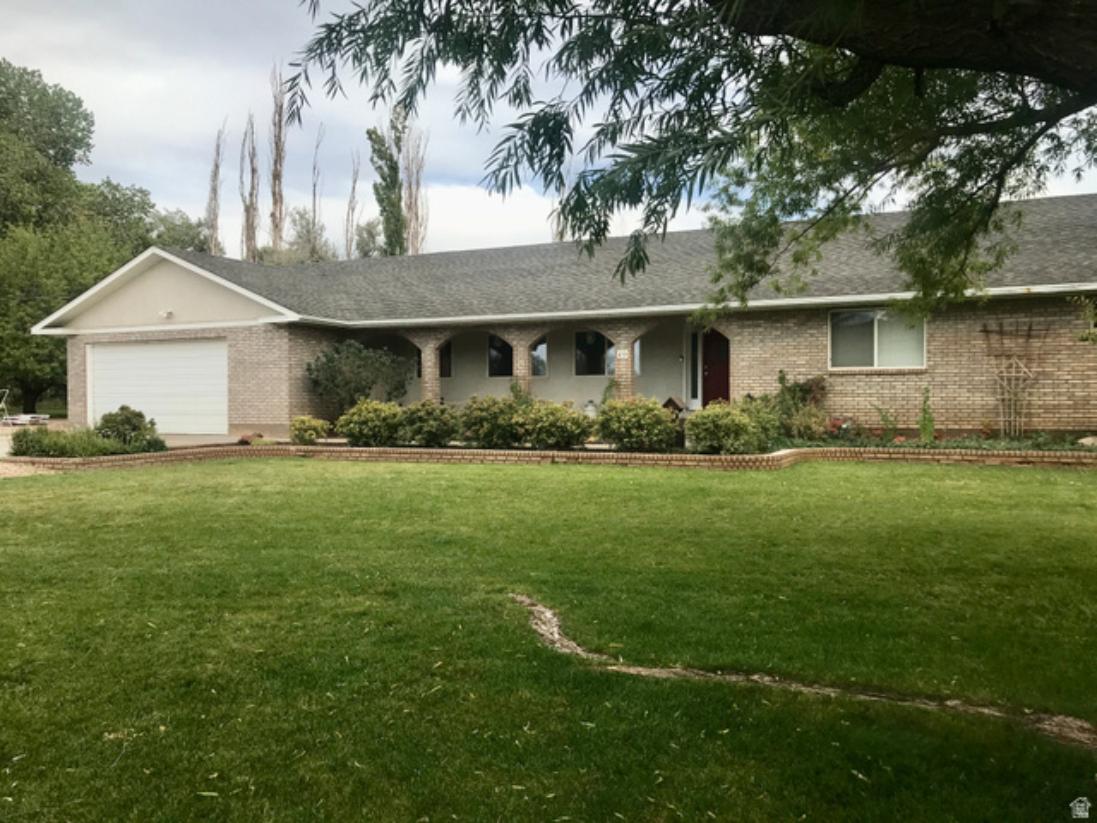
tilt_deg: -0.6
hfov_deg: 63.4
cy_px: 412
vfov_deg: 49.7
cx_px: 548
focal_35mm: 28
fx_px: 887
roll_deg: +0.4
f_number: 1.8
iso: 20
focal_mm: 3.99
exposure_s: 1/1198
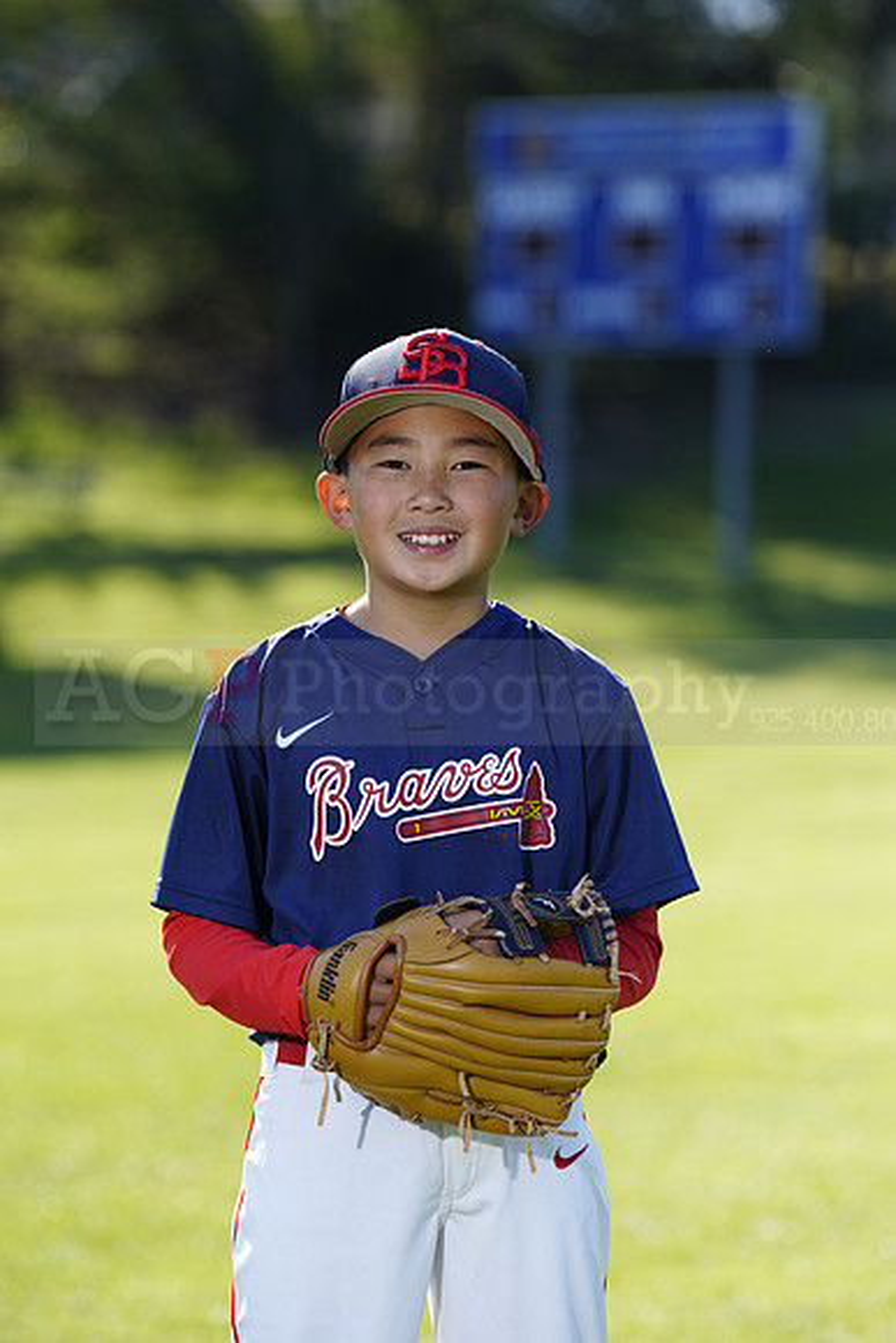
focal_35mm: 188
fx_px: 7014
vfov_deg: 10.9
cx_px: 448
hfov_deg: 7.3
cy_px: 672
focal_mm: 188
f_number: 5
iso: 100
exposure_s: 1/250
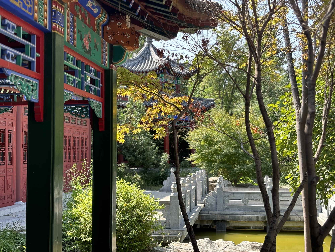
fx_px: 503
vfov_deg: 28.0
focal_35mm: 52
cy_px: 126
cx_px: 168
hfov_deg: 36.8
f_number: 1.6
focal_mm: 5.96
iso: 32
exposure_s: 1/495
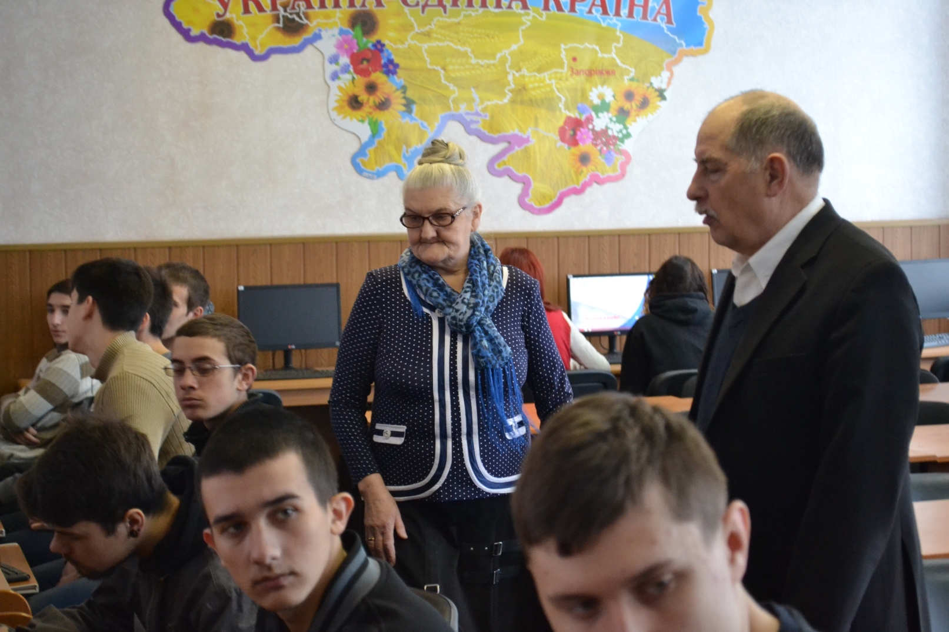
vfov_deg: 17.5
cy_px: 316
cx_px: 474
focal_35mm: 78
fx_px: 2056
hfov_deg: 26.0
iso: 2500
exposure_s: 1/60
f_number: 5.6
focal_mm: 52
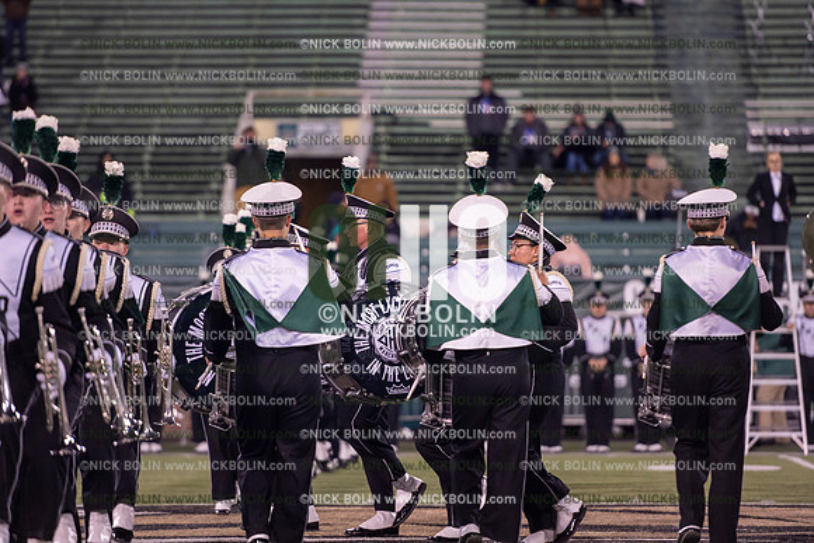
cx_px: 407
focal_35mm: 200
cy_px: 272
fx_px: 4523
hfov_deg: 10.3
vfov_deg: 6.9
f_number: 2.8
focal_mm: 200
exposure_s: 1/1250
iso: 2500
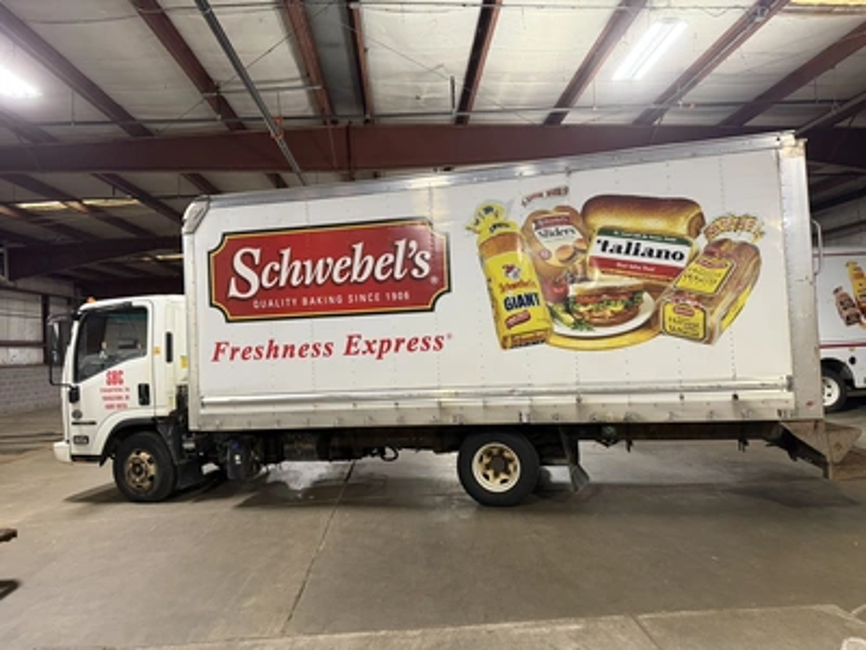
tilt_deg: +2.7
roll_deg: +2.4
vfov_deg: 56.8
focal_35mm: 24
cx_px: 433
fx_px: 600
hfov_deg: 71.6
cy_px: 325
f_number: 1.78
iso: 500
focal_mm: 6.76
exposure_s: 1/60
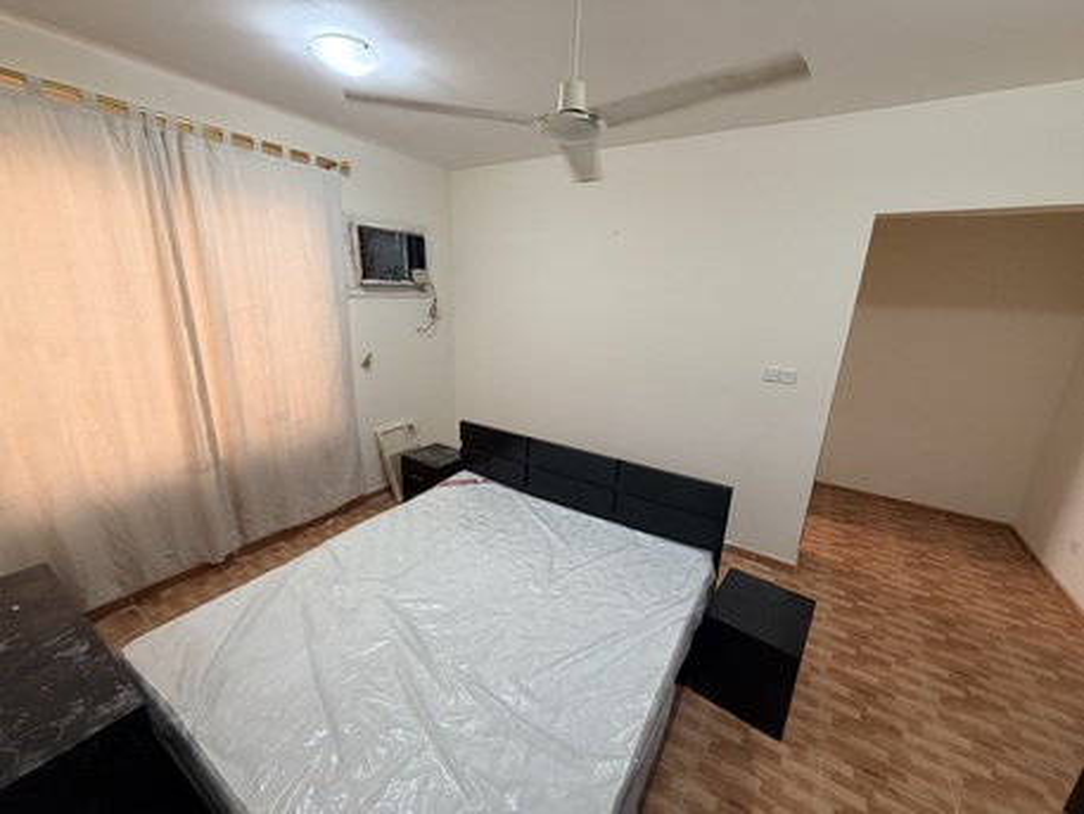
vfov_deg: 85.7
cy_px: 407
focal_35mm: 14
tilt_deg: -13.3
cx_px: 542
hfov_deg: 102.0
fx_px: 439
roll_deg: -1.4
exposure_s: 1/50
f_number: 2.2
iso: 200
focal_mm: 2.22
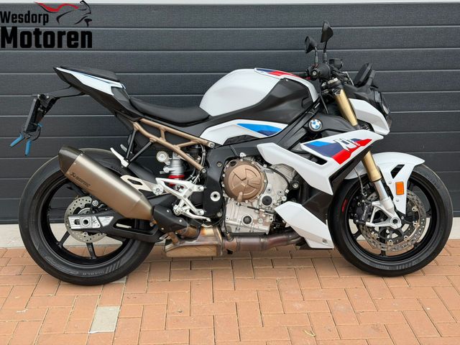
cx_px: 230
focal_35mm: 48
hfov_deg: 39.7
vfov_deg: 30.3
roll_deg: +0.4
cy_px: 172
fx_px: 638
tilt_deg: -17.0
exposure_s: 1/1838
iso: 80
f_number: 1.78
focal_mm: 6.76
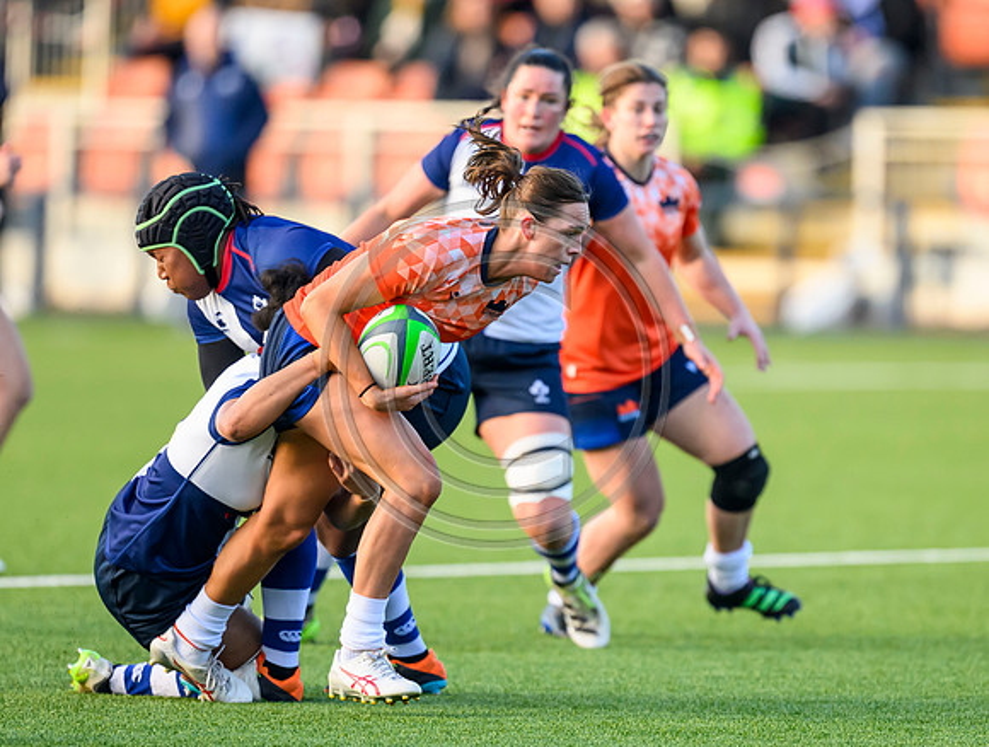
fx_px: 17875
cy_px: 409
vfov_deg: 2.4
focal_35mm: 624
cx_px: 537
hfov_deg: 3.2
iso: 1600
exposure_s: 1/2000
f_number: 3.2
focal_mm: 400
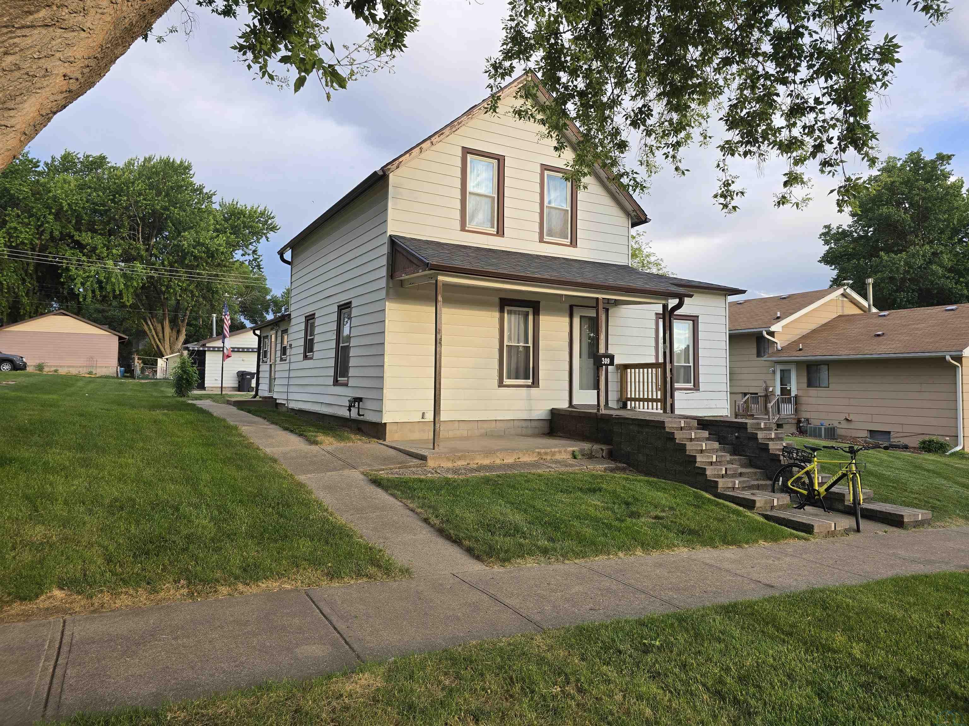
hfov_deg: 73.9
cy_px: 363
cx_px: 484
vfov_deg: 58.9
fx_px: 644
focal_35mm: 23
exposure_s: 1/180
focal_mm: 6.3
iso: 16
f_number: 1.7
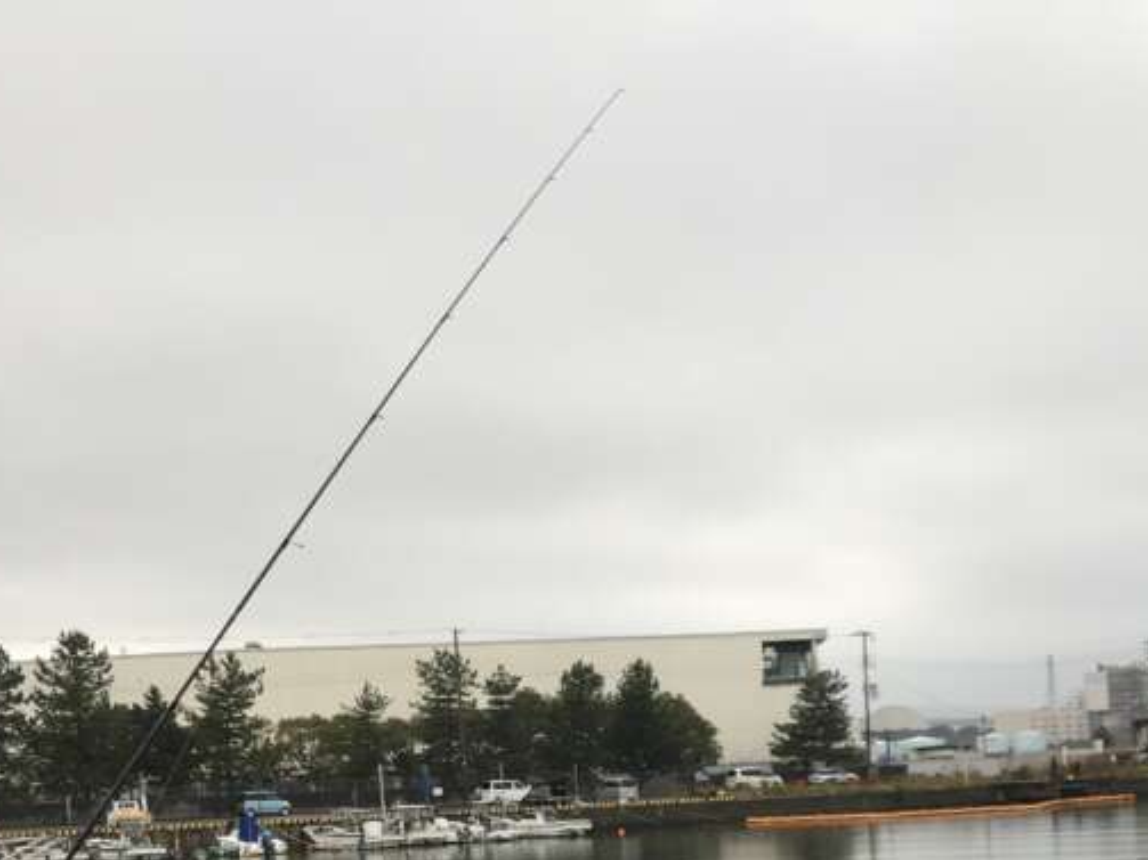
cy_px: 874
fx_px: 1890
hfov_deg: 33.8
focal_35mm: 57
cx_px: 625
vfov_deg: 24.4
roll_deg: +4.3
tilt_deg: -2.4
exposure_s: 1/120
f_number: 1.8
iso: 25
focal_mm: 3.99
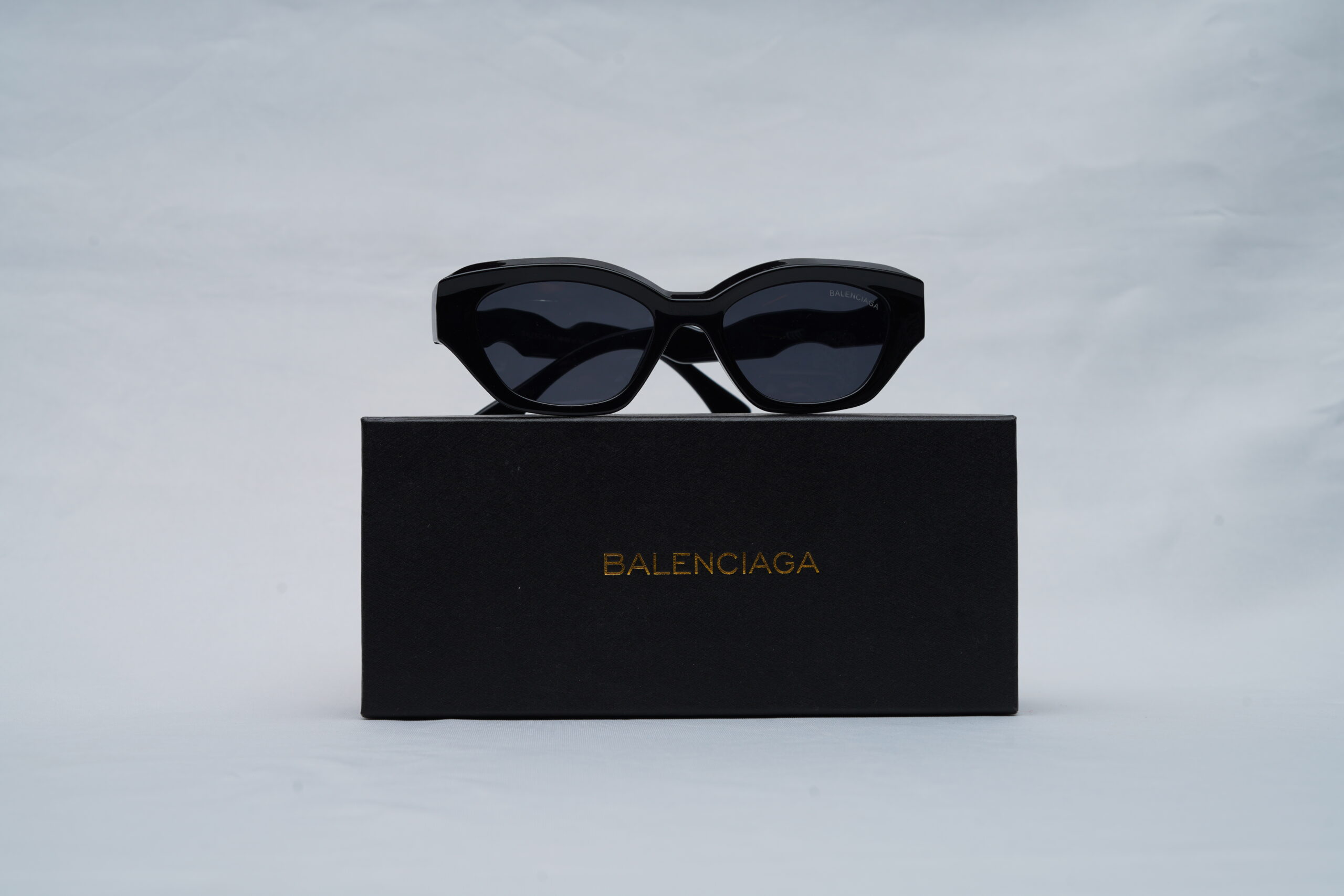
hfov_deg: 39.6
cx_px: 672
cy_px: 448
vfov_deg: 27.0
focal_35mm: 50
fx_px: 1867
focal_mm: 50
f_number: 9
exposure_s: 1/160
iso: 100
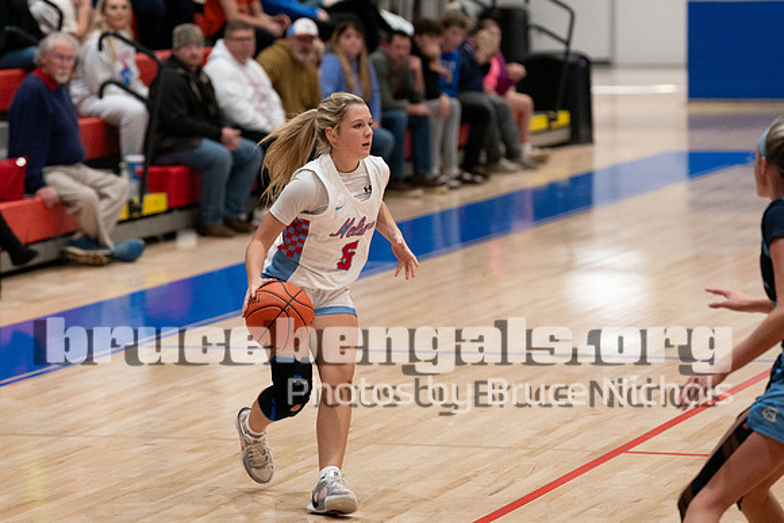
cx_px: 341
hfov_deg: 11.3
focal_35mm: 182
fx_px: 3965
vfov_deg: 7.5
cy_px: 208
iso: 3200
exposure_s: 1/1000
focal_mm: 129
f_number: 2.8
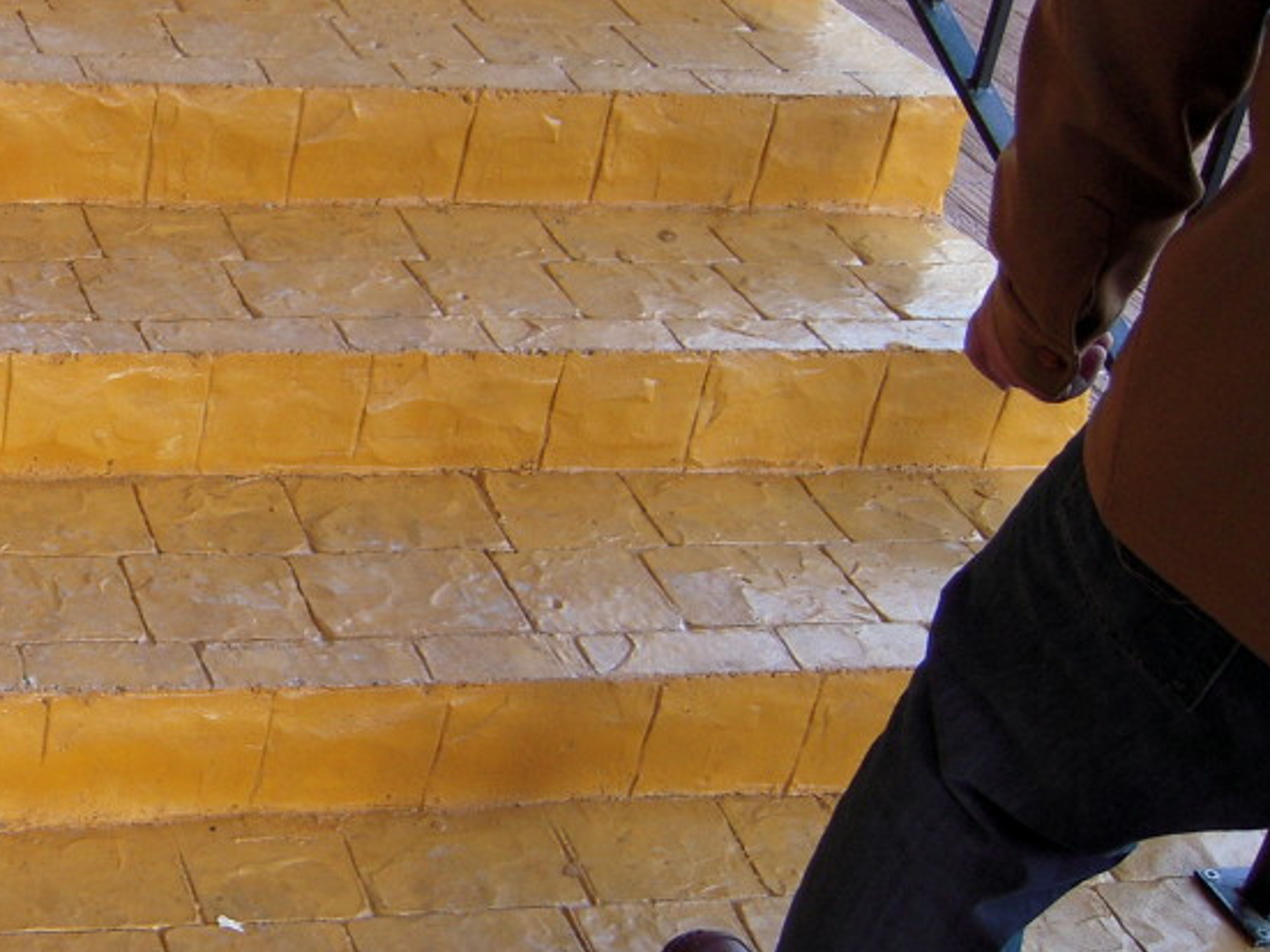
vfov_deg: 24.0
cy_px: 406
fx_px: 2237
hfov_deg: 28.9
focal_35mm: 61
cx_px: -106
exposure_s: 1/100
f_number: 2.7
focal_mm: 5
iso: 100
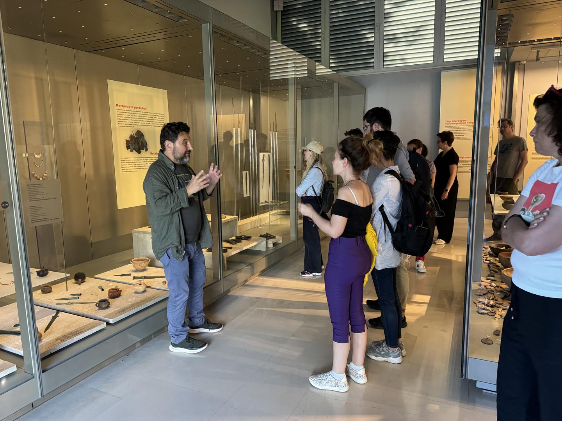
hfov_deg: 71.6
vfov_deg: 56.8
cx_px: 281
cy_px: 210
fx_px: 390
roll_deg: +1.3
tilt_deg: -8.2
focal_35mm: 24
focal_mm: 6.76
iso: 500
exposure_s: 1/50
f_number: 1.78
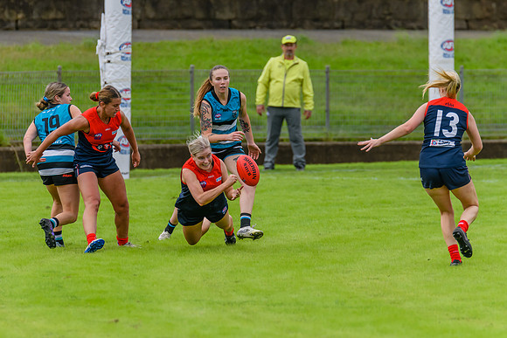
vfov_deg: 2.6
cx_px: 223
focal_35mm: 532
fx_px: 7492
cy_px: 161
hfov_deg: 3.9
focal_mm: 420
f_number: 6.3
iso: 800
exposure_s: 1/2000
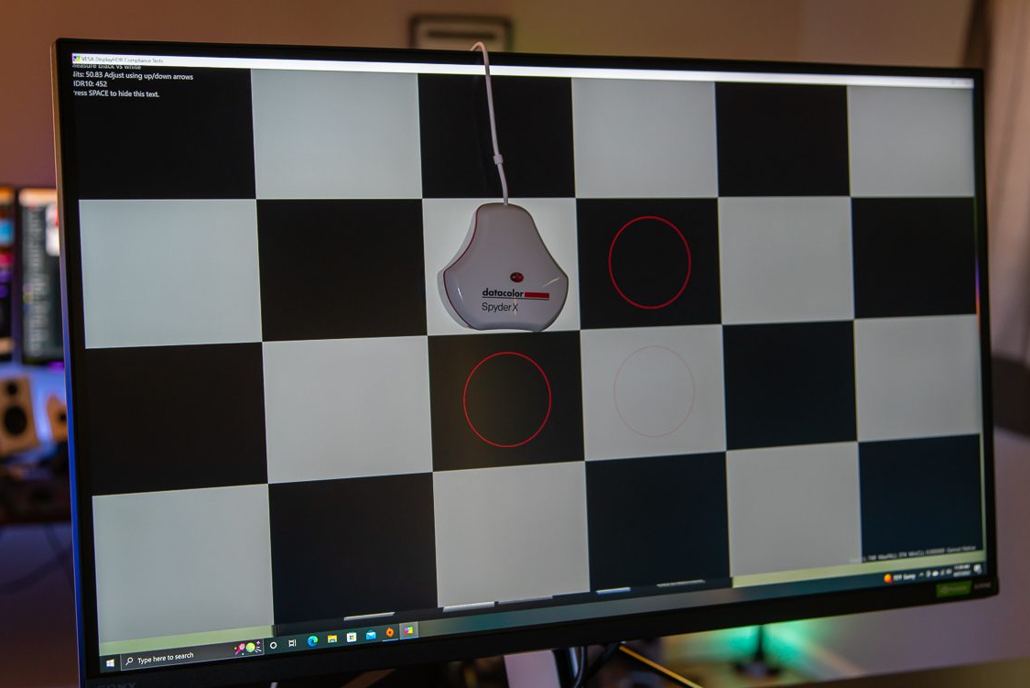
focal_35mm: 60
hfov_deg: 33.4
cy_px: 400
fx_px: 1717
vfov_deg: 22.6
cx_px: 529
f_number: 4
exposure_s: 1/50
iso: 1250
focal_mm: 45
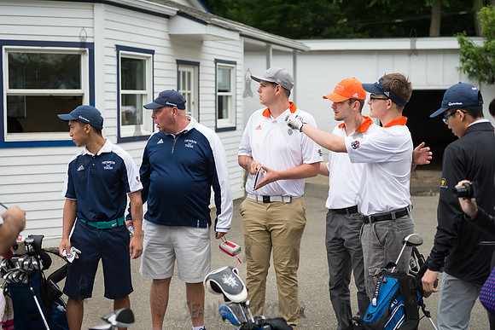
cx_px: 248
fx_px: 853
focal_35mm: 62
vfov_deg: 21.9
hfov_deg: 32.4
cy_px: 165
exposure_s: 1/1000
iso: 320
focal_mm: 62
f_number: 3.2
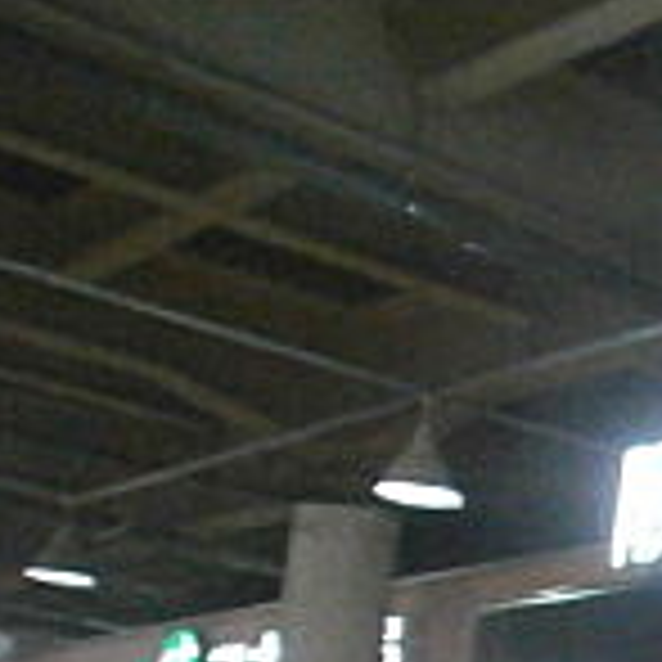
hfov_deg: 11.3
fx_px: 3007
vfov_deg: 12.3
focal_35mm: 139
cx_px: 1351
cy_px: 815
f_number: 3.1
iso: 800
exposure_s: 1/80
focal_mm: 6.4
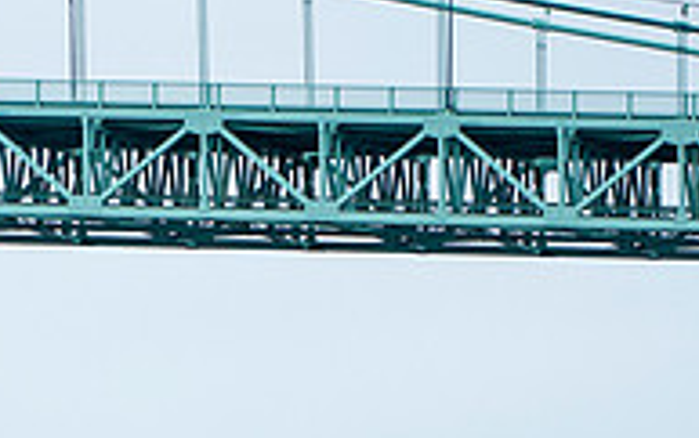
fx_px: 12145
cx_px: 105
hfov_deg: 3.3
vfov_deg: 2.1
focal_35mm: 637
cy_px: 653
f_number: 5
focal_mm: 200
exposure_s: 1/1600
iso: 500
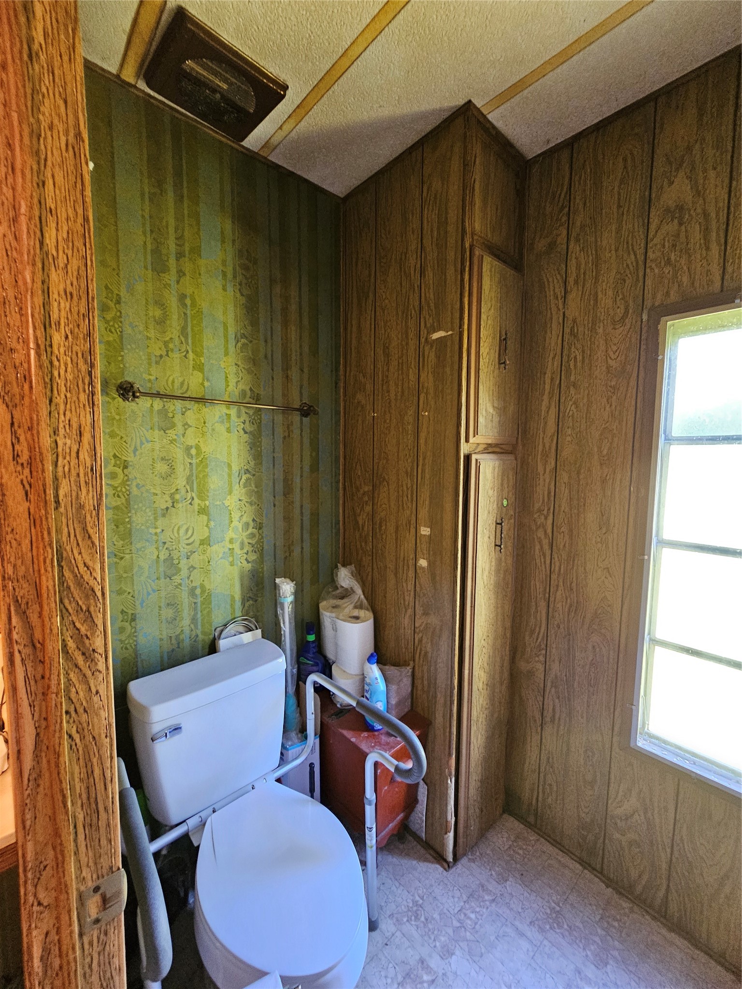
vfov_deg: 106.2
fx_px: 372
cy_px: 494
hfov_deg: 89.9
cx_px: 371
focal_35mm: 13
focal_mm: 2.2
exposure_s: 1/24
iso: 640
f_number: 2.2
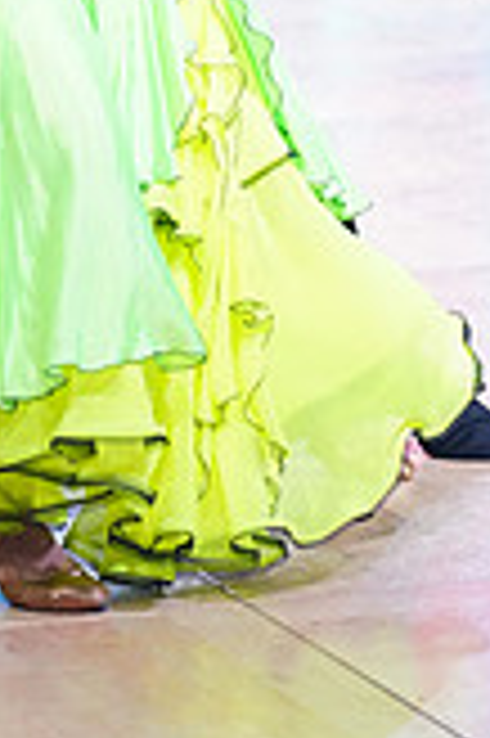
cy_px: -166
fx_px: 5074
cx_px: -146
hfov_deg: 5.5
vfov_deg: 8.2
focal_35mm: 248
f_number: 2.8
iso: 2000
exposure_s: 1/500
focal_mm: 70
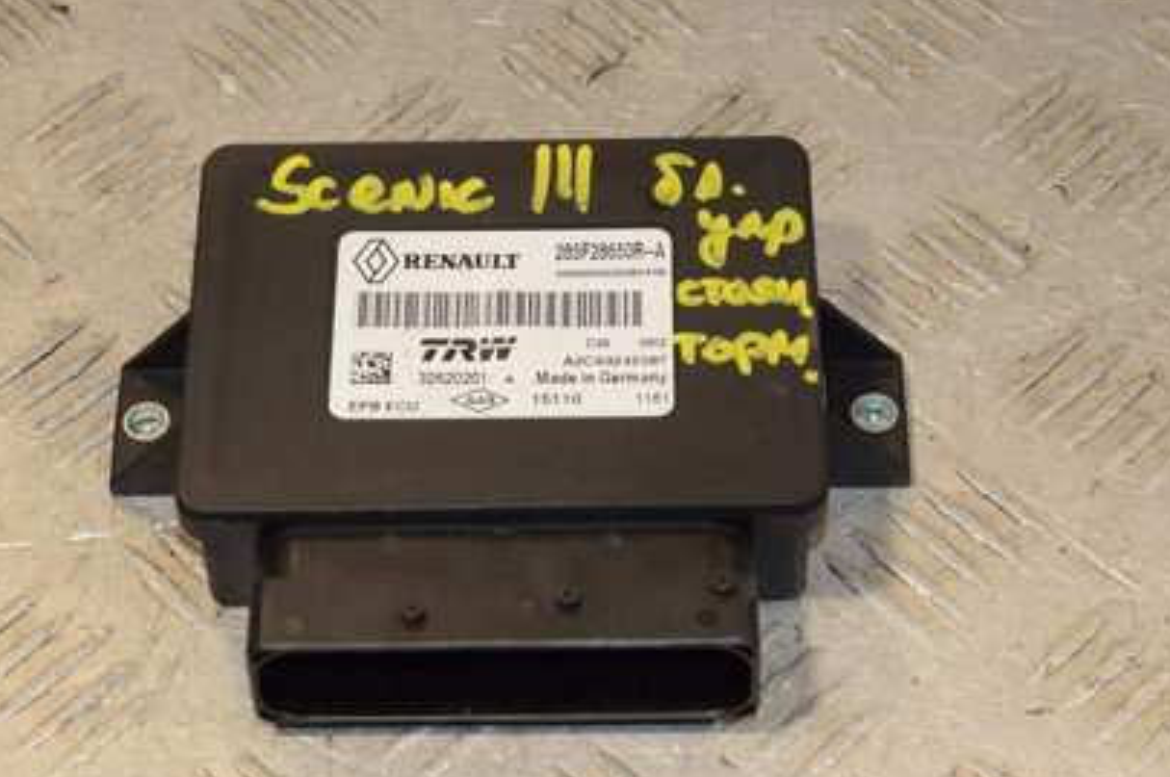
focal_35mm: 107
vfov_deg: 12.8
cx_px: 494
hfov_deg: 19.1
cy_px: 321
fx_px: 3466
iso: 800
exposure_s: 1/200
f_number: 9
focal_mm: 45
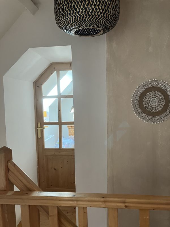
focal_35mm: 28
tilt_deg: -3.4
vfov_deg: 63.4
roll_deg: +0.6
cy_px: 114
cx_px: 85
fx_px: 183
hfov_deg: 49.7
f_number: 1.8
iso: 100
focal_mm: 3.99
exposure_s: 1/50
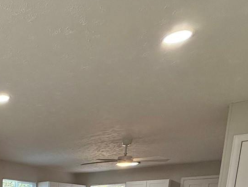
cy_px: 268
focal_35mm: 41
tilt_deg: -11.3
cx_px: -28
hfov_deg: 37.8
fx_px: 294
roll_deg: +0.8
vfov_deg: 26.9
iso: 125
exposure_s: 1/120
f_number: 2.2
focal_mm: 2.22
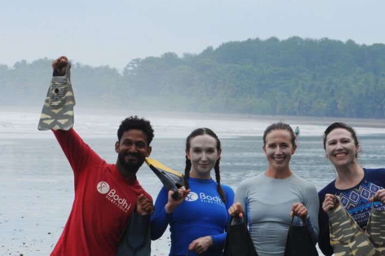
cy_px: 186
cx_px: 244
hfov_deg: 5.9
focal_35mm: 351
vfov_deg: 3.9
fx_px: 3749
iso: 640
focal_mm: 160
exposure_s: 1/100
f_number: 16
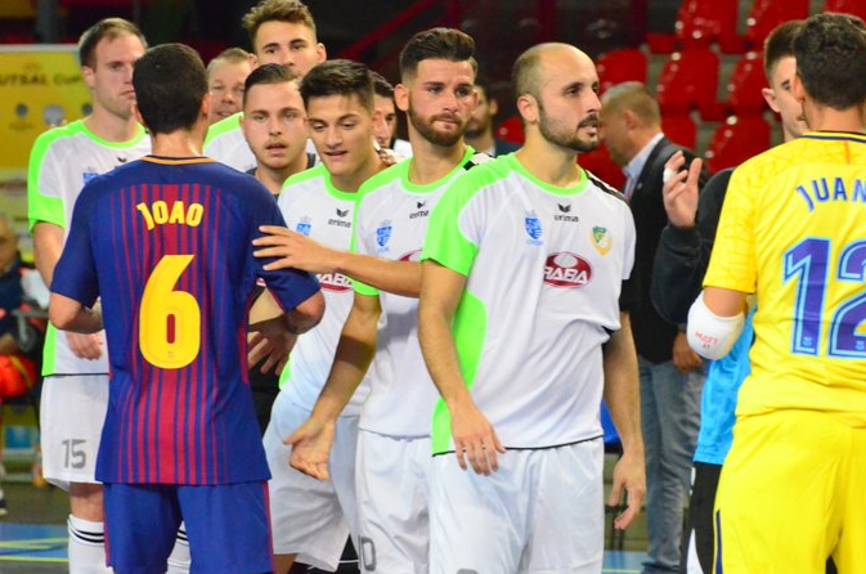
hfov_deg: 6.4
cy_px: 260
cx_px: 468
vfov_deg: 4.3
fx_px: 7707
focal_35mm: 321
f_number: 6.3
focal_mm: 180
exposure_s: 1/400
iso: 6400
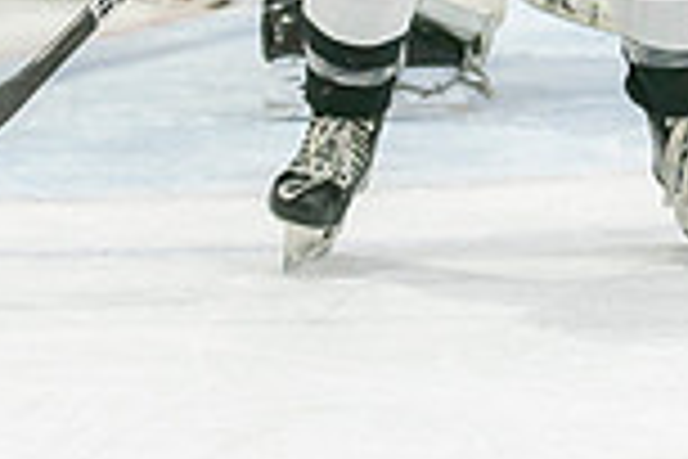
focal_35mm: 558
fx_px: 10663
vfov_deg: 2.5
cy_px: -472
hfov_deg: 3.7
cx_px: 489
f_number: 3.2
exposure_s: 1/640
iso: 800
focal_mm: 102
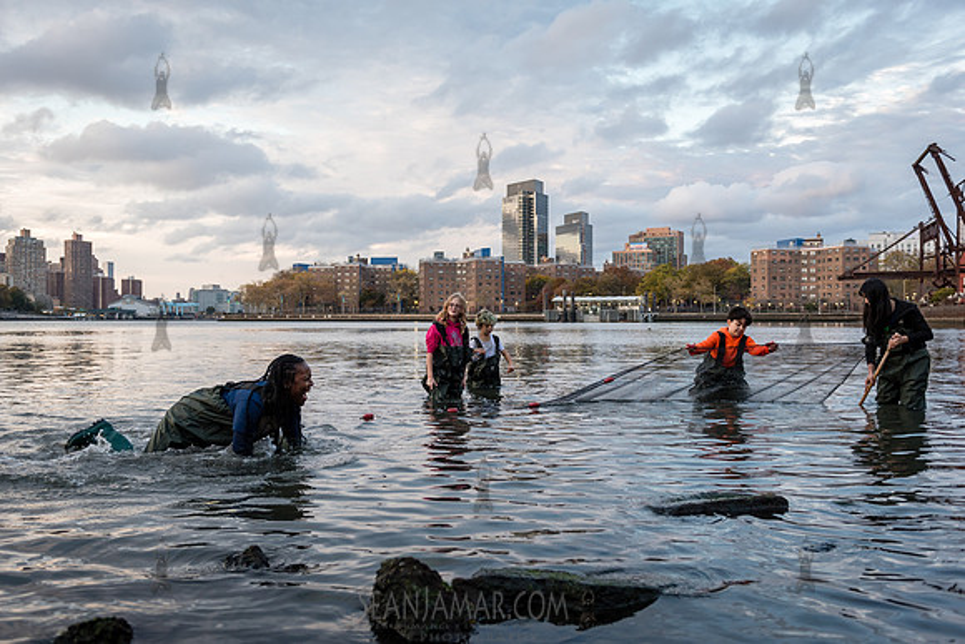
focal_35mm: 33
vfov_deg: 39.4
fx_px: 898
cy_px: 322
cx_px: 470
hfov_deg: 56.5
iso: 800
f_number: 3.5
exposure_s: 1/200
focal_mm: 32
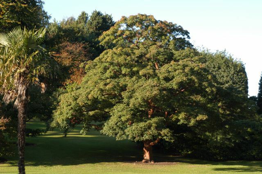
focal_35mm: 90
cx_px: 131
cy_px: 87
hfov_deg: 22.6
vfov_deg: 15.2
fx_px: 655
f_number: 6.3
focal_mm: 60
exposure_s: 1/160
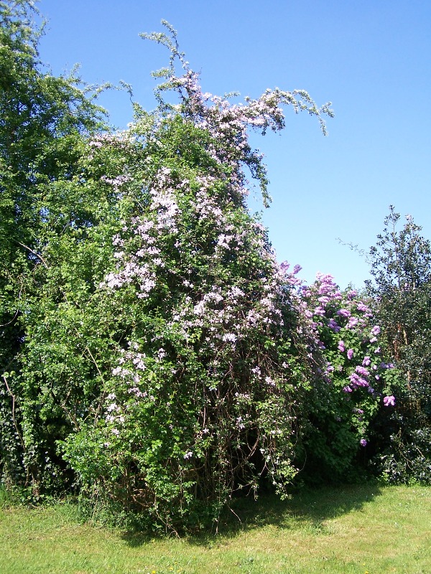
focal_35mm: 43
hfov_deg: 33.6
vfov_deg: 43.9
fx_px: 714
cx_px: 216
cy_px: 287
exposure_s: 1/500
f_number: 2.8
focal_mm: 7.1
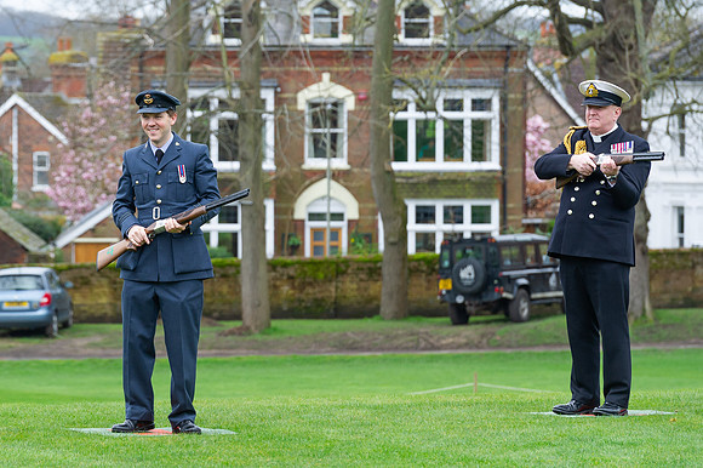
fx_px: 5352
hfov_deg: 7.5
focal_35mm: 274
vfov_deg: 5.0
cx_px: 221
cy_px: 230
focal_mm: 200
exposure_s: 1/250
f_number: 6.3
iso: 800
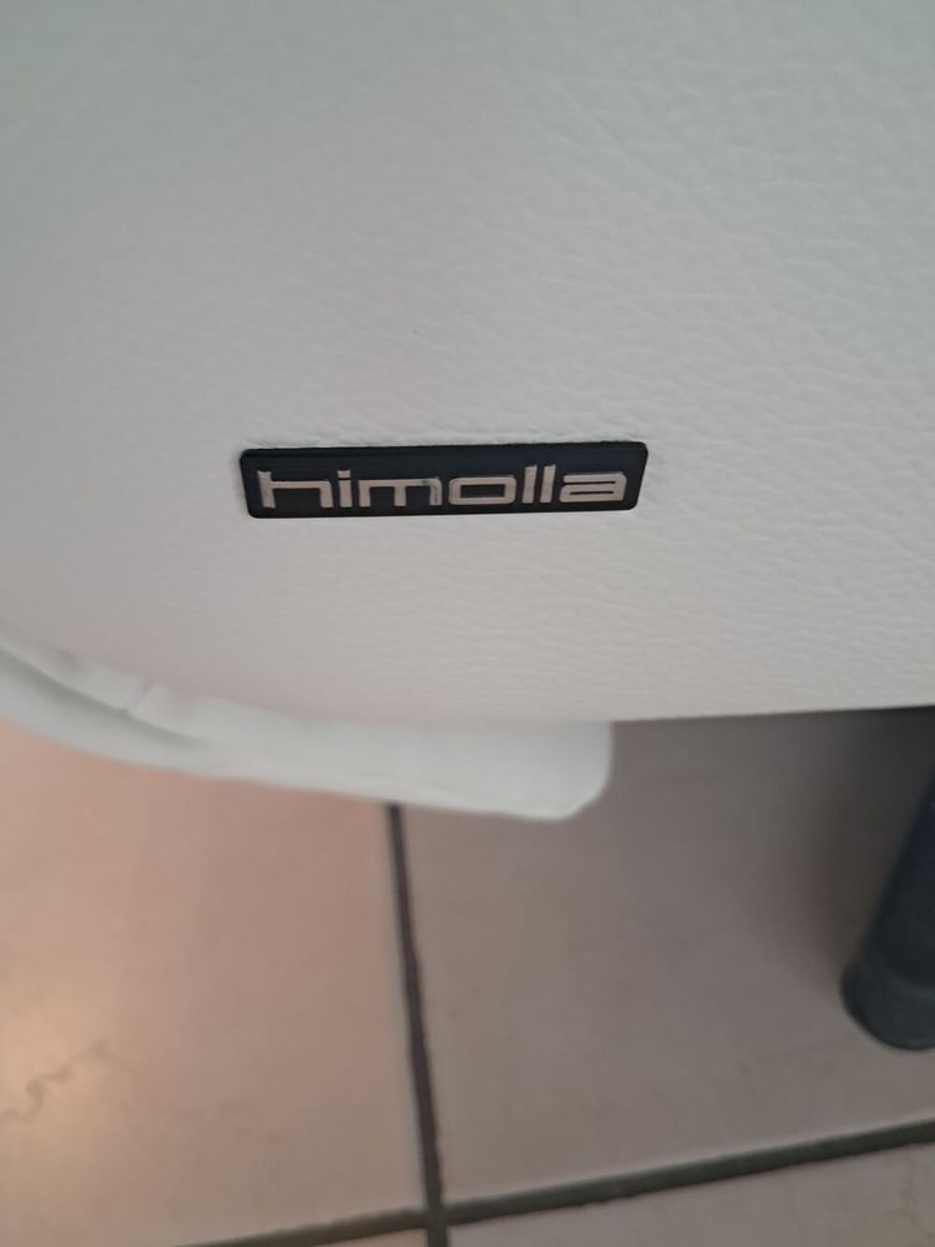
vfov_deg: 65.3
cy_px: 624
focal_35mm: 27
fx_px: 972
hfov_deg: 51.4
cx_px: 468
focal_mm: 4
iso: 200
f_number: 1.8
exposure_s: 1/60
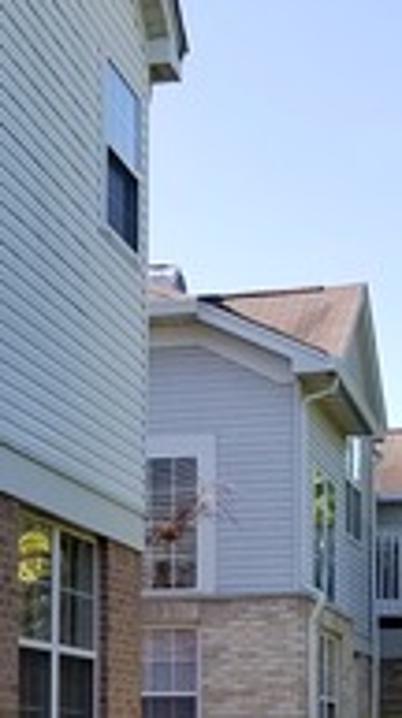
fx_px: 1788
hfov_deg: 12.8
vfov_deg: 22.4
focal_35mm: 94
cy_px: 584
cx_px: 119
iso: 50
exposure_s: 1/1024
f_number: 1.7
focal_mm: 4.2
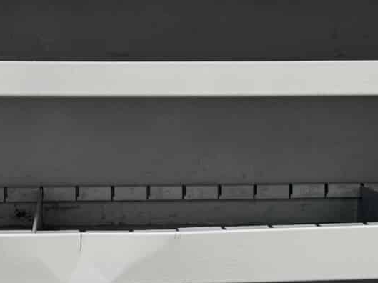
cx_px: 106
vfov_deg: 15.7
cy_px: 251
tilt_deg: -13.0
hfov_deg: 21.0
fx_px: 1015
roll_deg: -0.2
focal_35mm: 93
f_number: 1.78
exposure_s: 1/383
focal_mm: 6.76
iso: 80
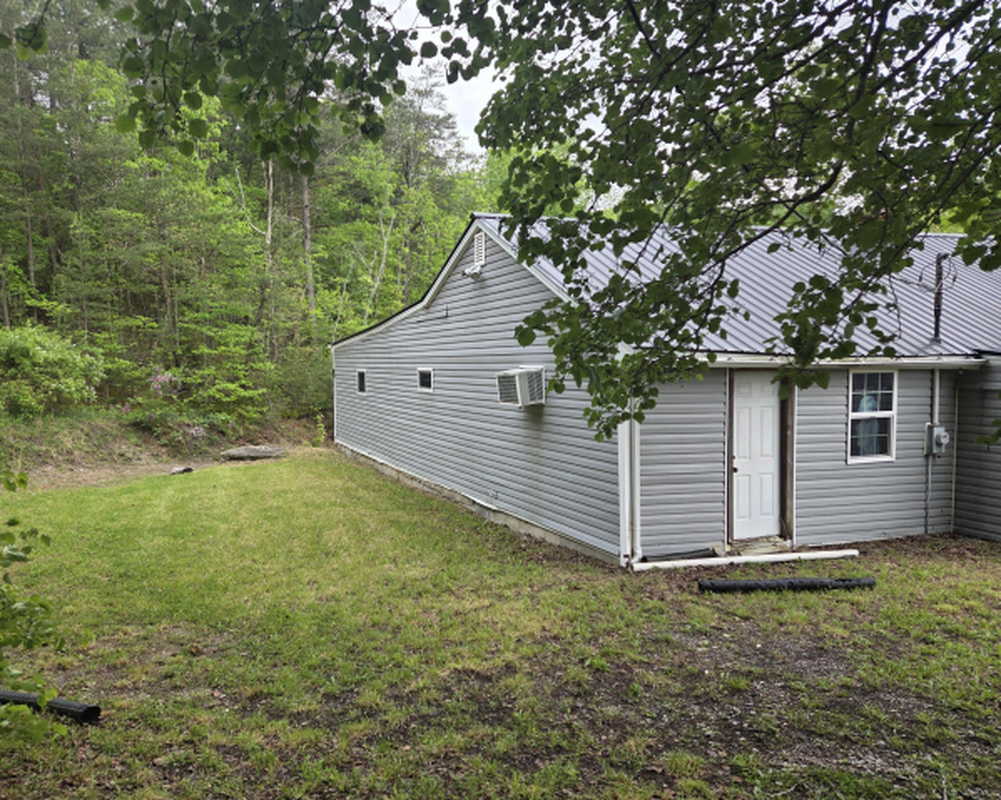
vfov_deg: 56.8
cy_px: 414
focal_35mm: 25
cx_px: 460
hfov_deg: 68.0
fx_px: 741
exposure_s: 1/359
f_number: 1.8
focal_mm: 5.4
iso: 50
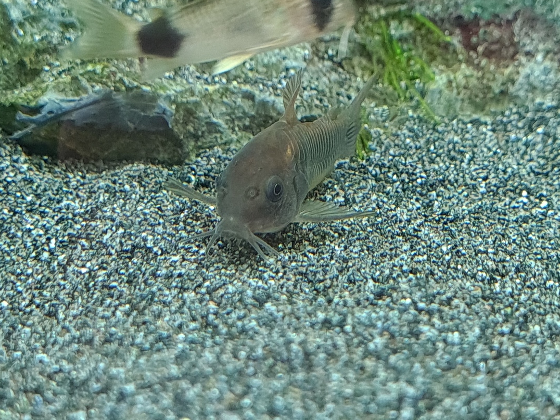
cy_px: 212
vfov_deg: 48.2
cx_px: 256
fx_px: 469
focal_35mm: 29
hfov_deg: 61.6
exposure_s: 1/45
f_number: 1.8
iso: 160
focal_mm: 5.4
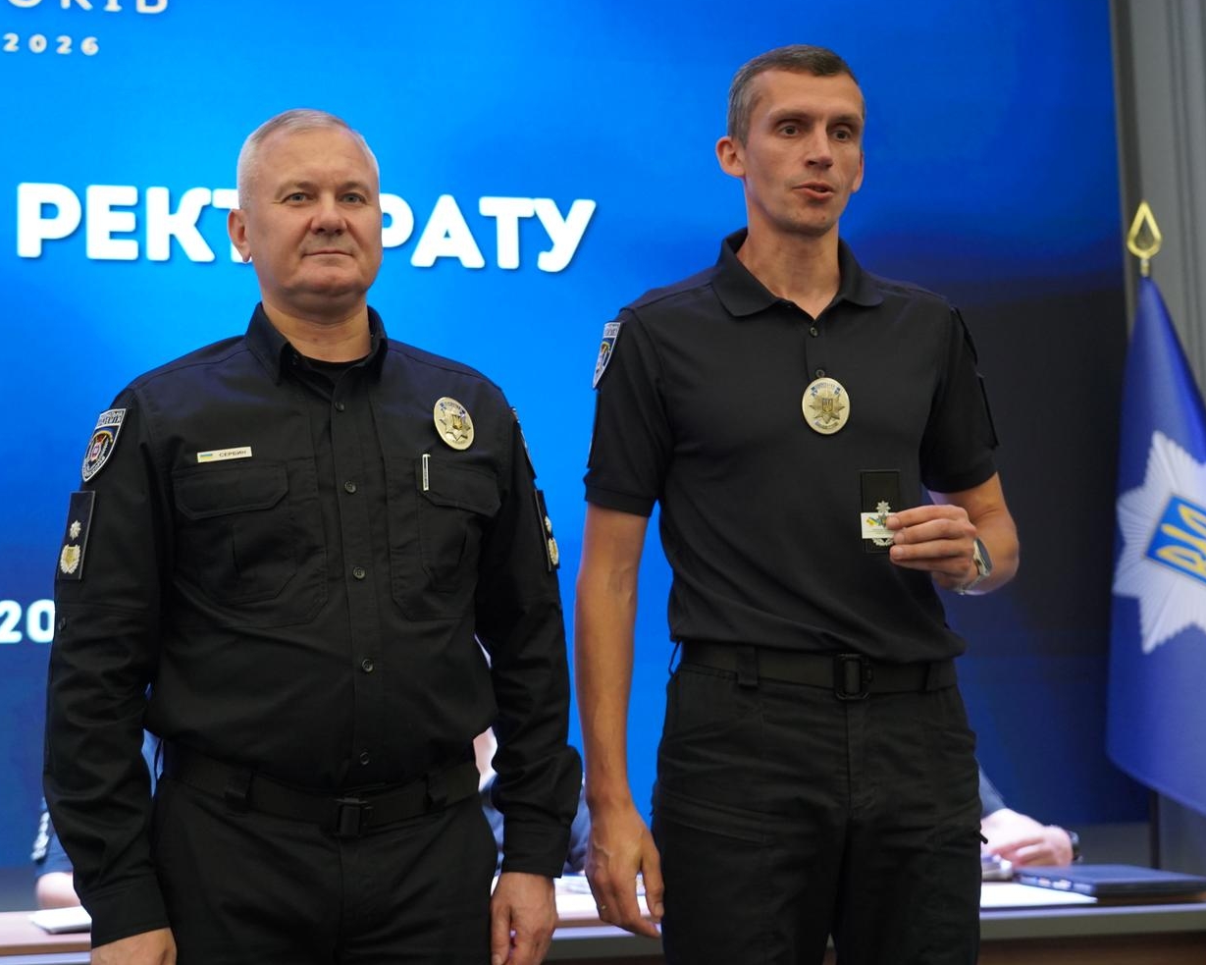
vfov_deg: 27.6
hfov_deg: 34.1
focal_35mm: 55
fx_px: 1963
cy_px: 484
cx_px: 539
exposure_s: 1/160
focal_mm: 48
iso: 3200
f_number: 4
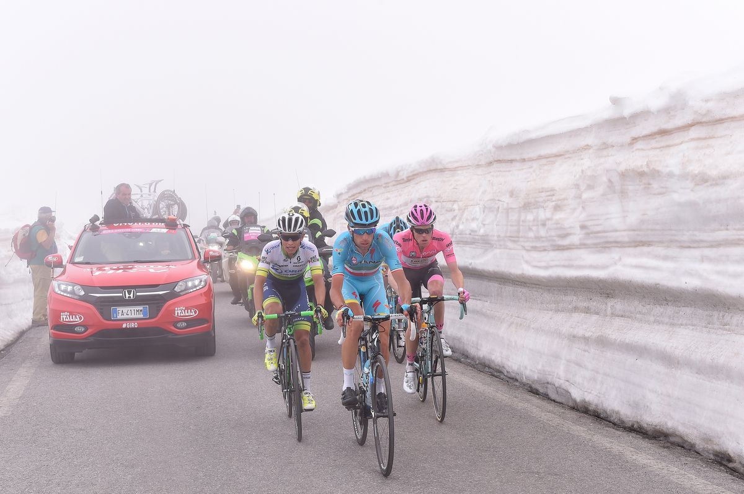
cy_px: 247
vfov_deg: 24.6
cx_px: 372
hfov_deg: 36.3
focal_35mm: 55
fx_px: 1135
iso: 400
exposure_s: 1/1000
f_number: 7.1
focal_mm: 55
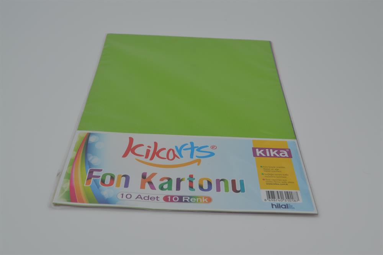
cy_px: 128
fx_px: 479
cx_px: 192
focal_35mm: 45
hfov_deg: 43.6
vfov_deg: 29.8
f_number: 6.3
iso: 100
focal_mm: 30
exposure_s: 1/80
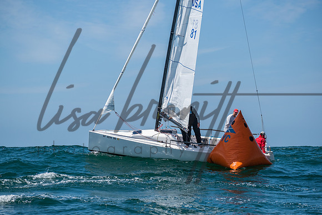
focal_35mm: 133
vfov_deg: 10.3
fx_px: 1188
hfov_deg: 15.4
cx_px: 161
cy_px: 108
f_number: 6.3
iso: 200
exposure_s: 1/1600
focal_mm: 86
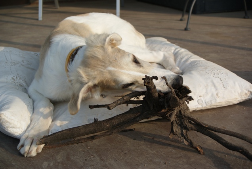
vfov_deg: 20.2
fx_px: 473
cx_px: 126
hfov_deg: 29.8
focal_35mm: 68
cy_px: 84
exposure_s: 1/125
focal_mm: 45
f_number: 8
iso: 100
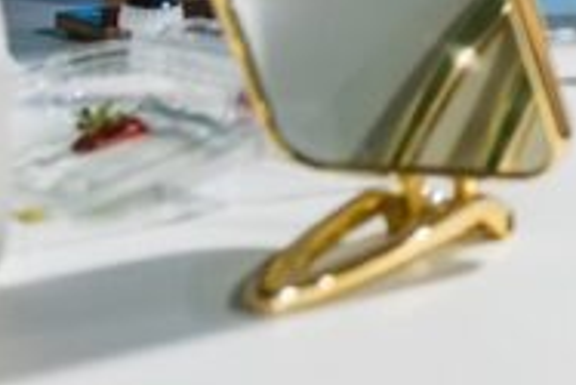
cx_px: 1226
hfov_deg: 12.7
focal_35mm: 137
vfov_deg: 9.5
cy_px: -336
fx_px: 2194
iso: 3200
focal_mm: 25
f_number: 2.8
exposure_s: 1/200
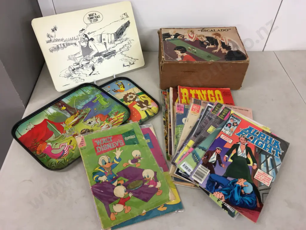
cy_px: 115
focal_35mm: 29
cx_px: 153
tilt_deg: -46.2
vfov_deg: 48.2
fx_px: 256
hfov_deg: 61.7
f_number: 2.2
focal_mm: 4.15
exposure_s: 1/17
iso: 32
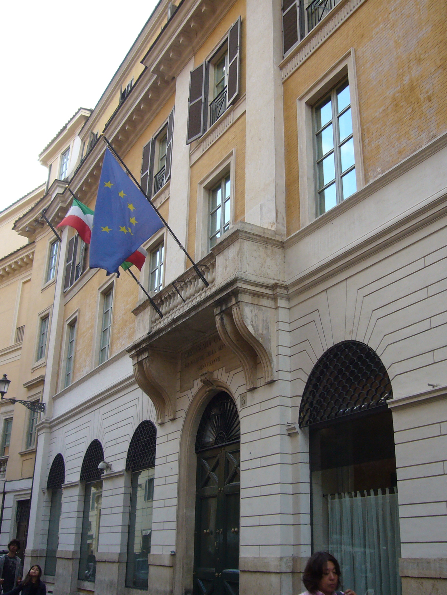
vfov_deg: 49.0
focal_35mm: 38
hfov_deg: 37.7
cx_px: 236
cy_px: 302
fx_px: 654
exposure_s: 1/100
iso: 80
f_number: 2.8
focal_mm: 4.6
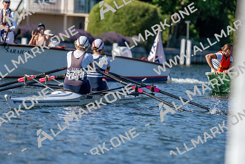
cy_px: 82
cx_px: 122
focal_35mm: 341
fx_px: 2321
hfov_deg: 6.0
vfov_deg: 4.0
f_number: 6.3
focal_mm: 341
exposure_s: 1/1600
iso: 250
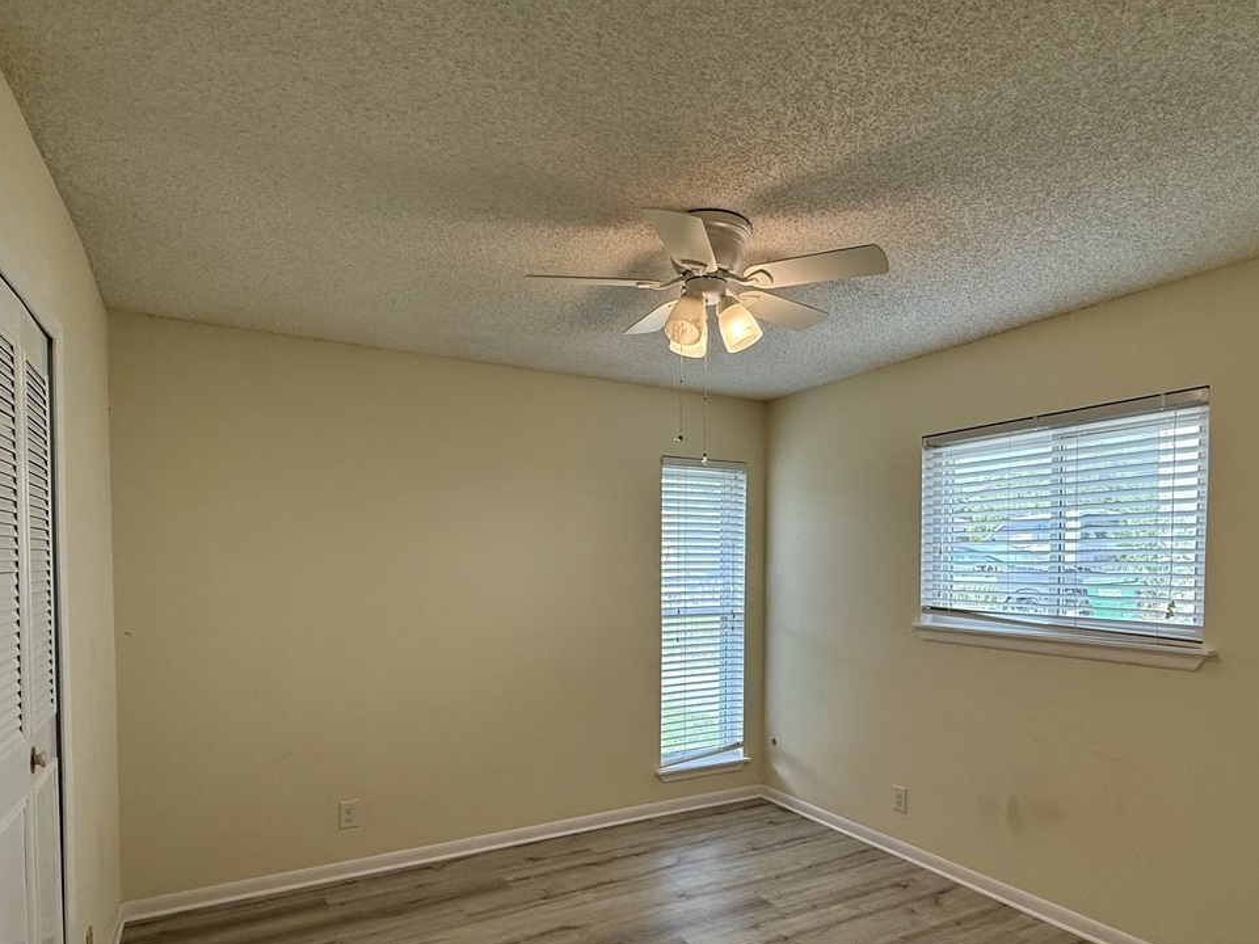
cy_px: 590
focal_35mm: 21
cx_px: 681
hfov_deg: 78.8
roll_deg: +0.2
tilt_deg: -1.8
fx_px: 764
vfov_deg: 62.6
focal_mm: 2.22
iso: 100
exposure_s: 1/120
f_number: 2.2
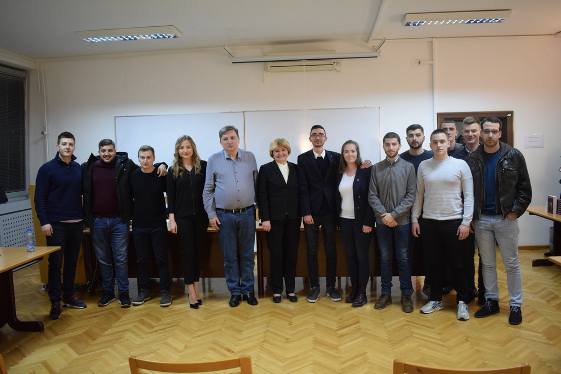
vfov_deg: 41.7
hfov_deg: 59.5
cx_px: 280
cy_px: 187
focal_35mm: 32
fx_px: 491
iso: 2200
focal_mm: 21
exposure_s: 1/60
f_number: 3.8
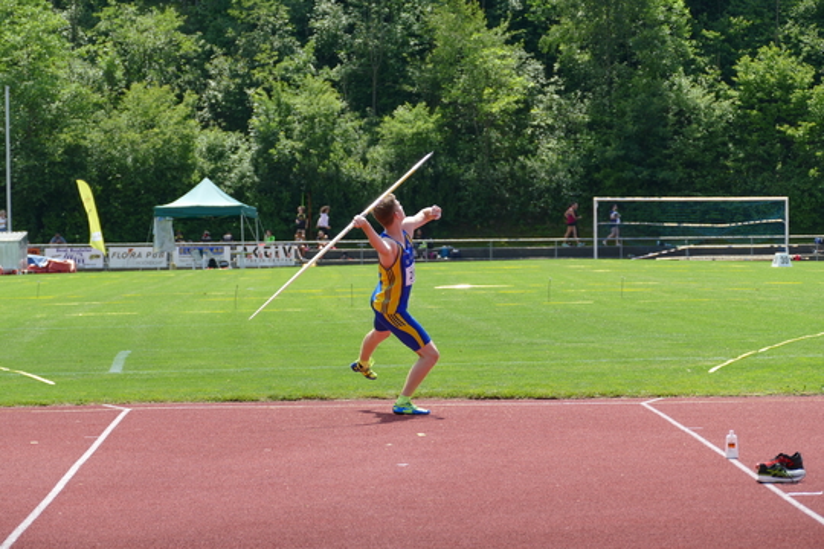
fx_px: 4577
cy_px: 274
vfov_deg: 6.9
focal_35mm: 200
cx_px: 412
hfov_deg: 10.3
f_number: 4
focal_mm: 73
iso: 125
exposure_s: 1/500
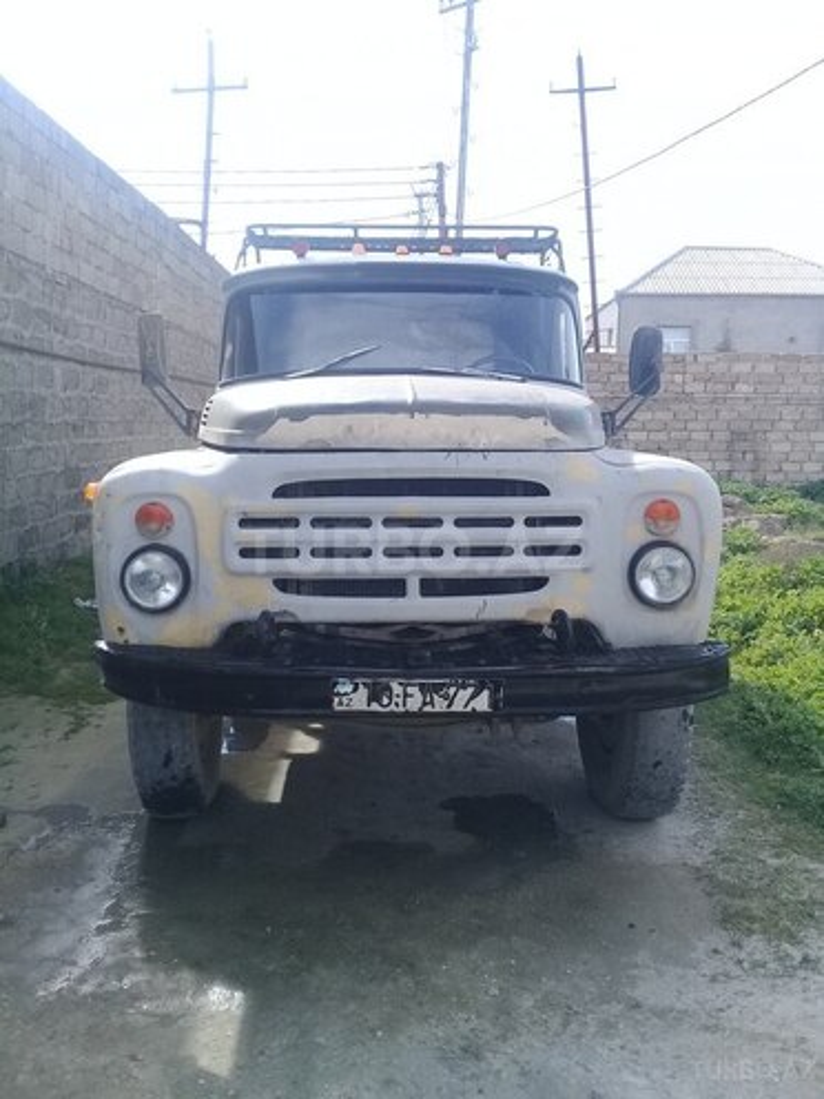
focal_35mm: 31
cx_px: 412
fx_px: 984
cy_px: 550
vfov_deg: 58.4
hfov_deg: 45.4
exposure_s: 1/524
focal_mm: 3.3
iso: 50
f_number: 2.2
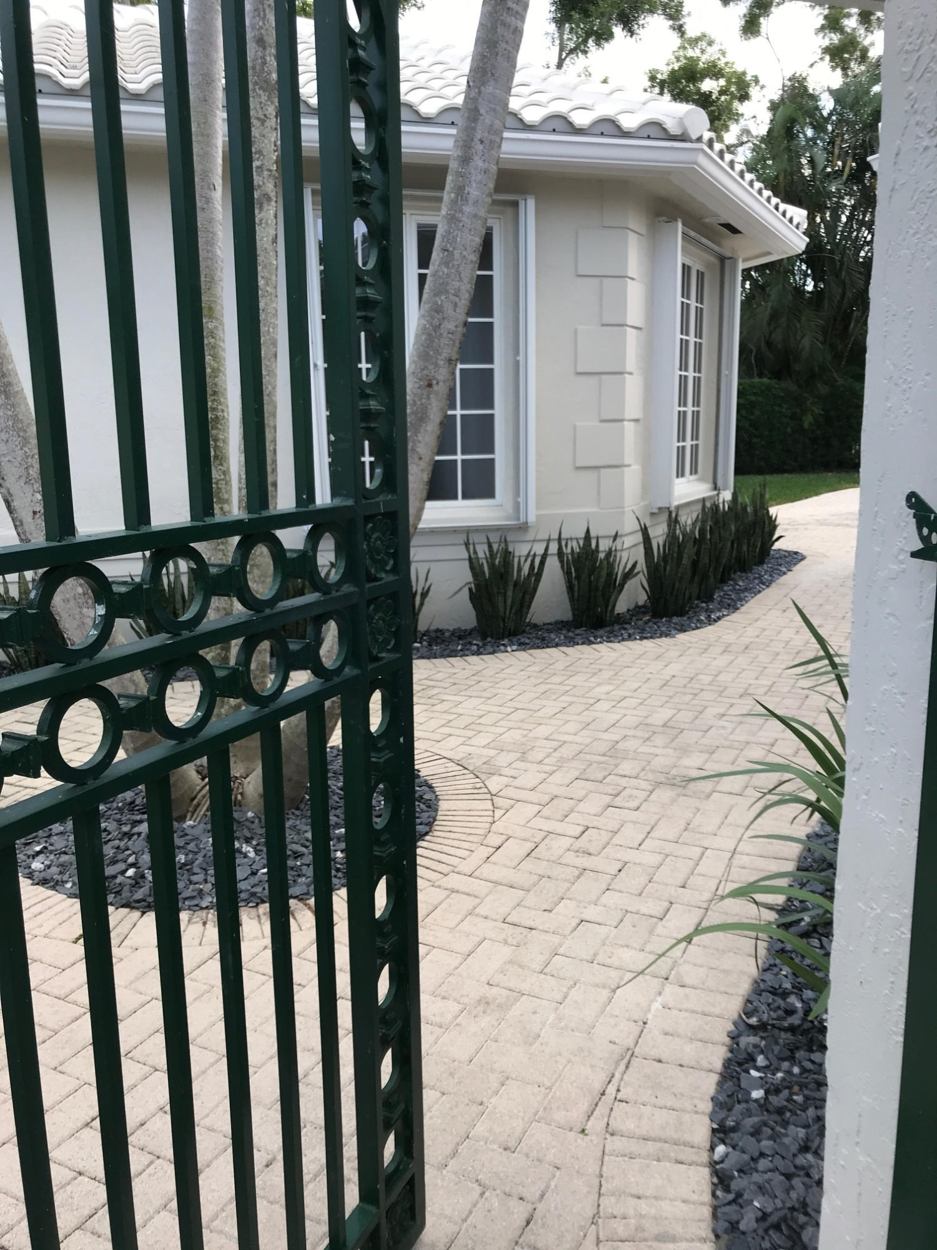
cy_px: 625
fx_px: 1011
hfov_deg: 49.7
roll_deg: -1.8
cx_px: 468
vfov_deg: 63.4
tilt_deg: -10.4
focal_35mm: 28
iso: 20
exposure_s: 1/337
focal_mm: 3.99
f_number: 1.8
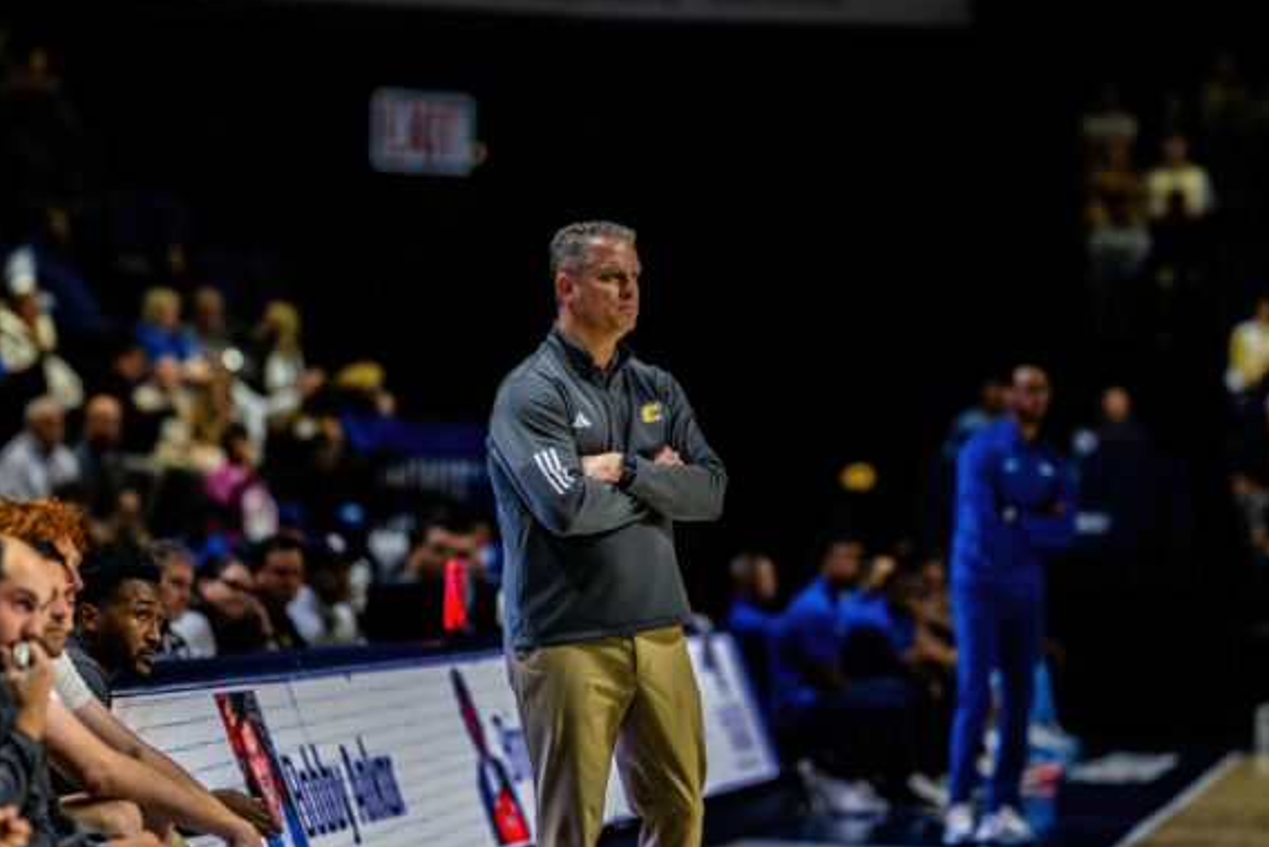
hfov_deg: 14.2
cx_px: 639
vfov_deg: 9.5
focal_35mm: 145
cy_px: 412
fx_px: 5112
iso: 2000
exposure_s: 1/2000
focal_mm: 135
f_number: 1.8
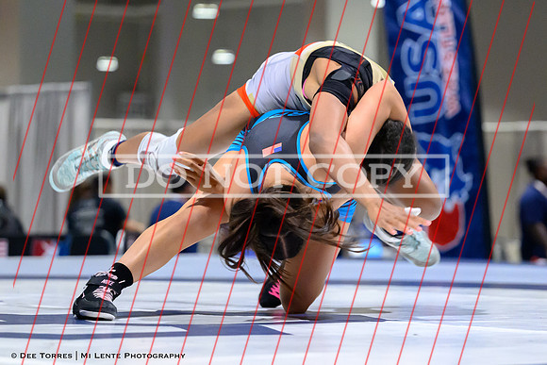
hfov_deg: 11.3
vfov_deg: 7.6
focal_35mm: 181
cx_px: 342
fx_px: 2751
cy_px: 174
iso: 8000
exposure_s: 1/640
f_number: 2.8
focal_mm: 103
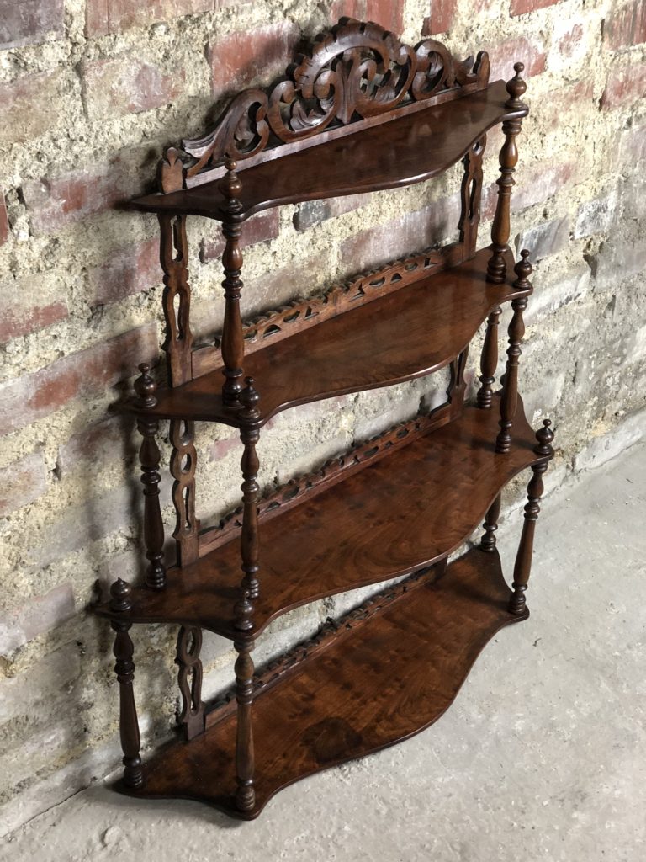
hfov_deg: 28.0
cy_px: 431
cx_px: 323
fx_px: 1294
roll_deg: -1.7
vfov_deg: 36.8
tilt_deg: -31.5
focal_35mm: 52
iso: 160
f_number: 2.4
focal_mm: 6
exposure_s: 1/20
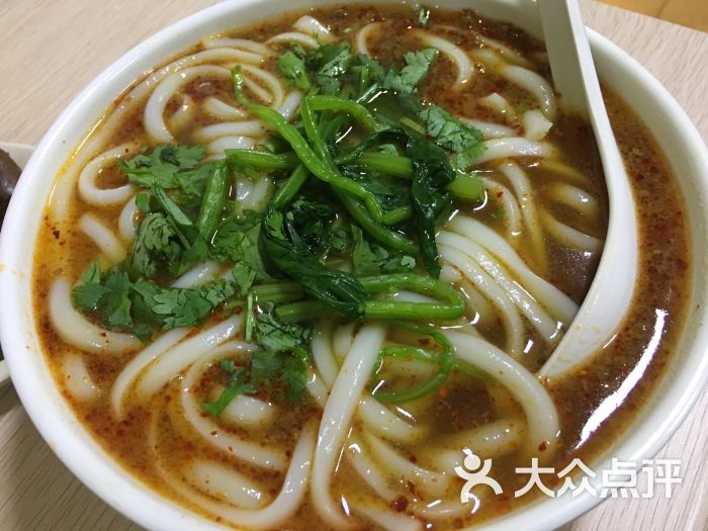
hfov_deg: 61.7
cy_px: 266
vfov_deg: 48.2
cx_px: 354
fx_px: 593
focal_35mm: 29
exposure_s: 1/10
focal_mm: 4.15
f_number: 2.2
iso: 100
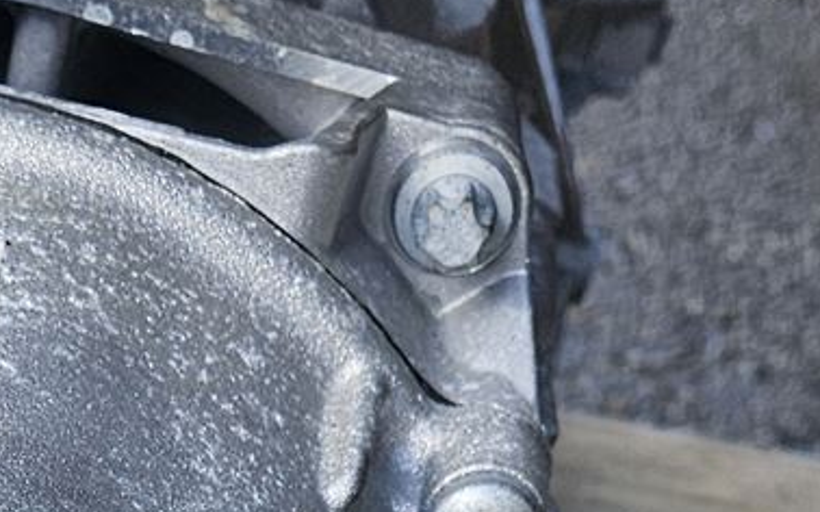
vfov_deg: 8.8
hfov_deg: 15.6
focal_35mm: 132
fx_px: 2949
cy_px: 1339
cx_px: 11
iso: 64
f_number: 1.8
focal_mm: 5.4
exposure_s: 1/180
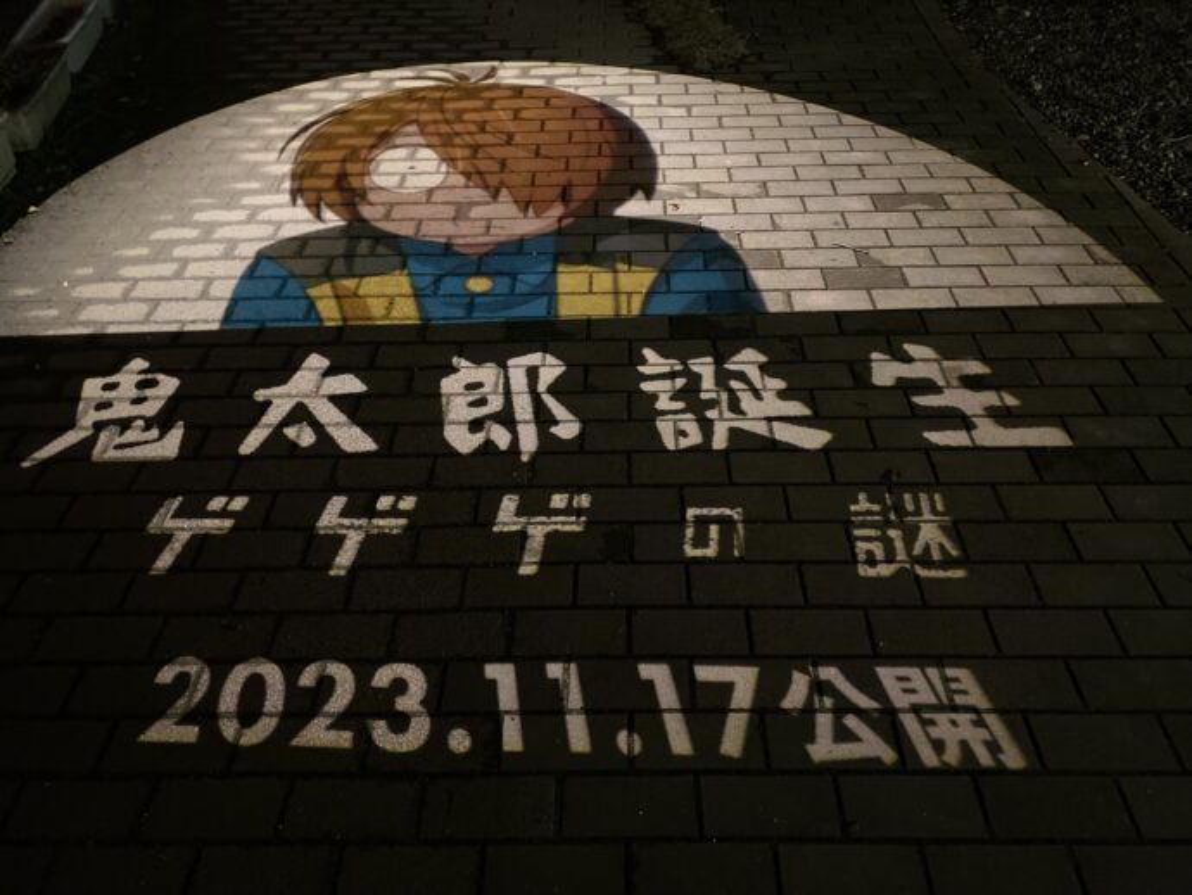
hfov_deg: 67.3
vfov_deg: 53.1
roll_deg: +1.3
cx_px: 596
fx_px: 896
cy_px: 448
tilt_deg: -42.5
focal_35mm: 26
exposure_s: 1/15
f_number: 1.8
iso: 1000
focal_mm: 4.25
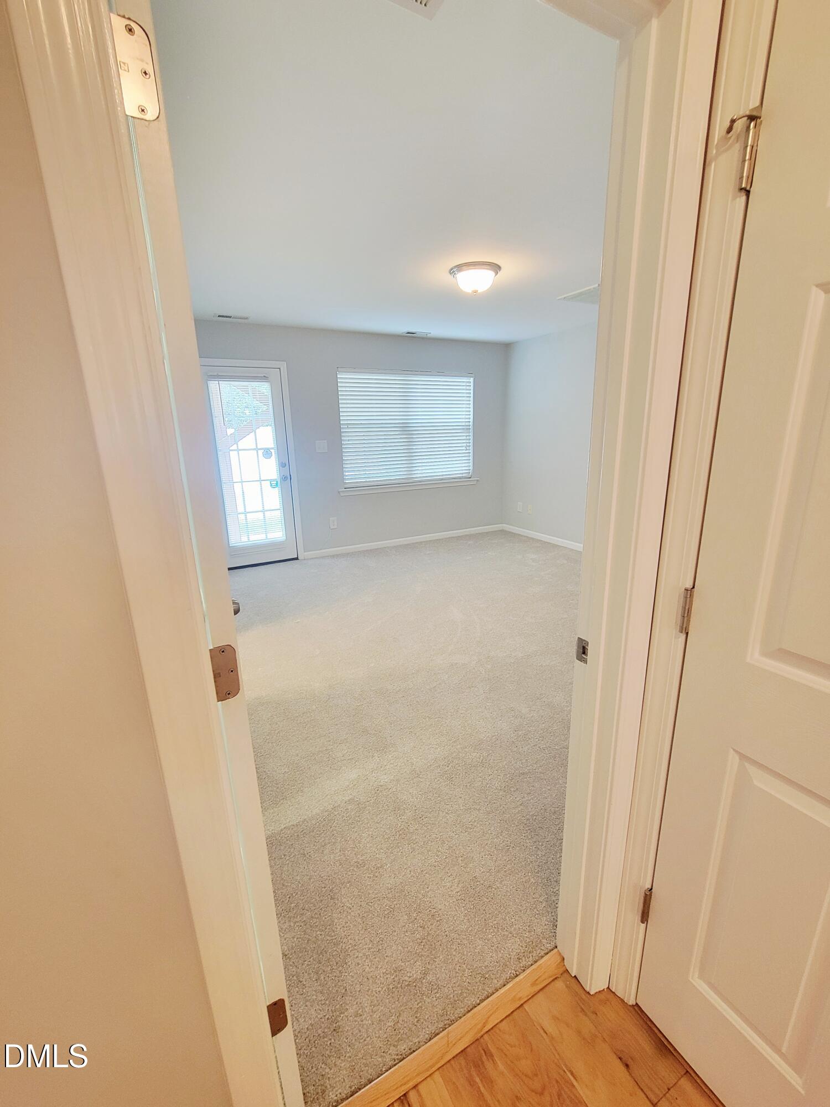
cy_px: 554
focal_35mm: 13
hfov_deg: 89.9
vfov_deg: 106.2
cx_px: 415
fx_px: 416
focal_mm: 2.2
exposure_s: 1/30
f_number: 2.2
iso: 320
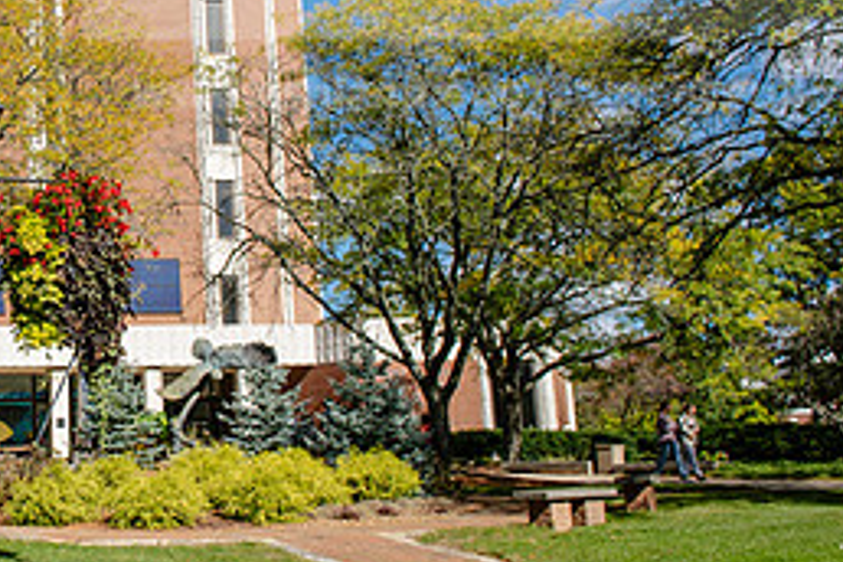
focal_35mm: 54
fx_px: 1264
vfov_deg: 24.9
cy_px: 162
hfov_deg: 33.5
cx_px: -16
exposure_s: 1/640
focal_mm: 24
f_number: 5
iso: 125
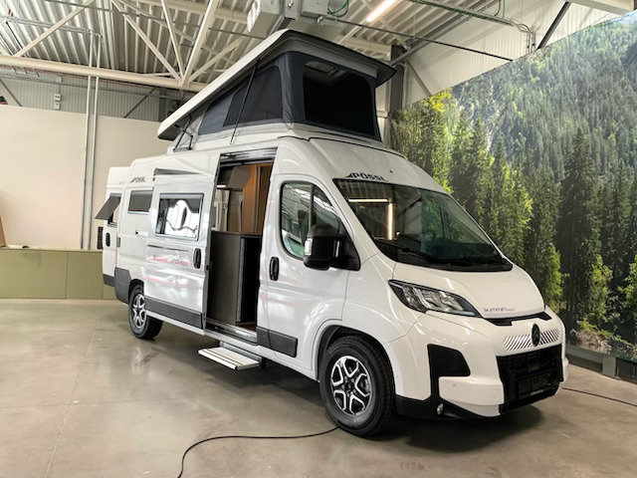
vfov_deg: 48.2
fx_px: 534
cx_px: 318
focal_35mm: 29
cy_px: 239
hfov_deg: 61.7
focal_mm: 3
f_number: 1.8
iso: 40
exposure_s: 1/60
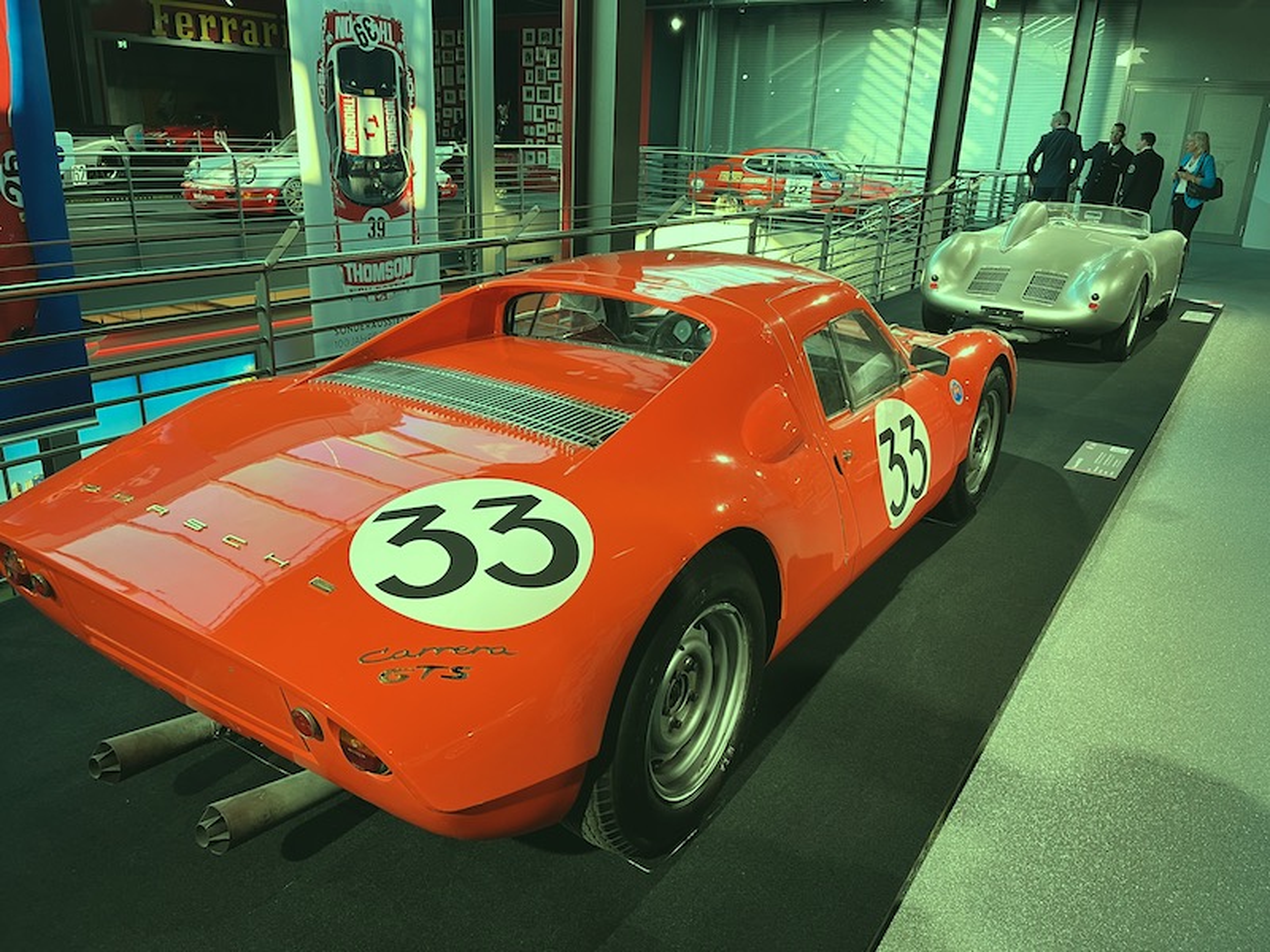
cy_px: 476
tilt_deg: -20.6
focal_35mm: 26
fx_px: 954
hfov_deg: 67.3
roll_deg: -1.7
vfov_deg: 53.1
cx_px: 635
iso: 125
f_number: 1.6
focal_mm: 5.1
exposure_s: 1/80
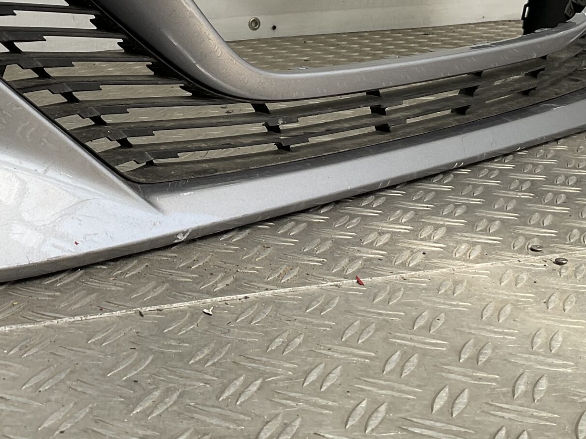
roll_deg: +1.5
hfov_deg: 31.2
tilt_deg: -9.7
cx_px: 155
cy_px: 49
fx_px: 1033
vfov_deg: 23.4
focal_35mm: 61
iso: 16
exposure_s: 1/284
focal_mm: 3
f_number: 1.8
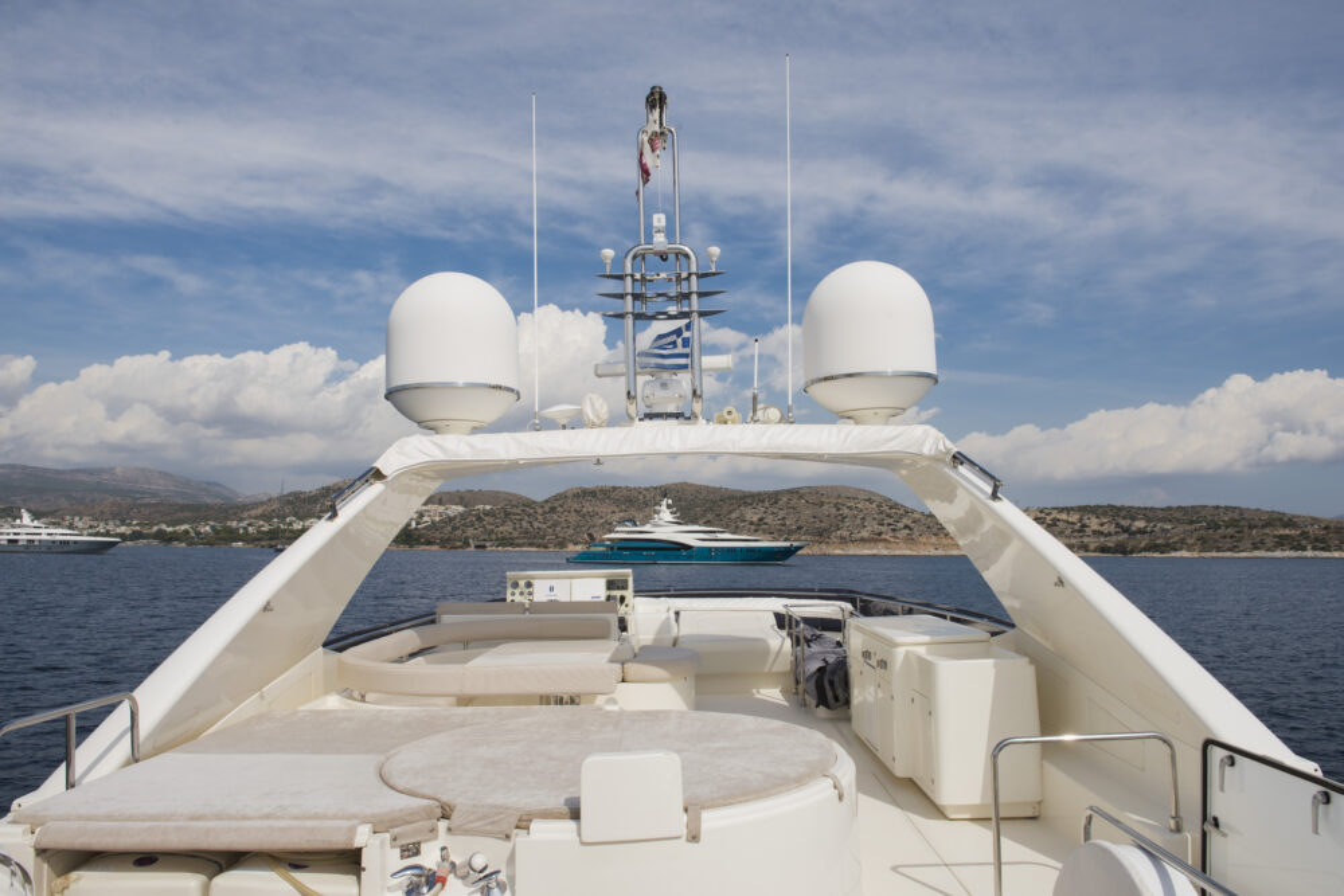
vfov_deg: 53.1
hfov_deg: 73.7
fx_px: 896
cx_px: 672
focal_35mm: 24
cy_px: 448
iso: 200
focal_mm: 24
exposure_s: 1/320
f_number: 13
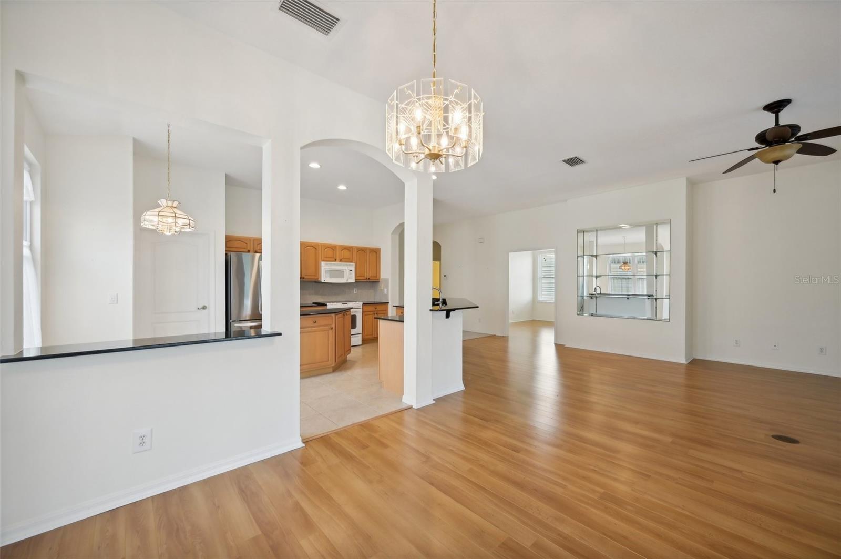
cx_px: 420
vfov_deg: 81.1
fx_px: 327
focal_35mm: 14
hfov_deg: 104.3
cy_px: 280
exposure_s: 1/20
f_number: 8
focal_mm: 14
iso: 400
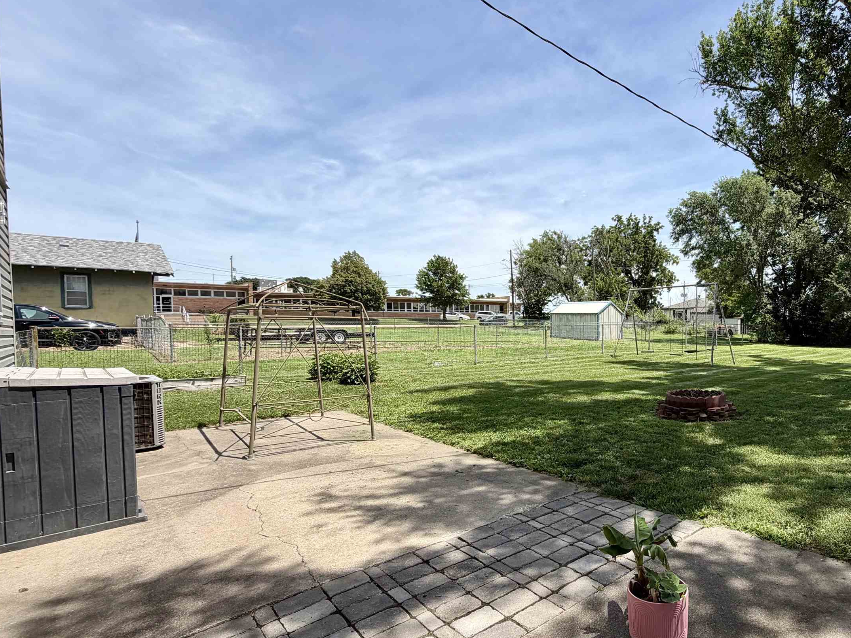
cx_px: 572
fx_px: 492
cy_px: 344
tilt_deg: -2.0
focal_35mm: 20
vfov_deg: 65.9
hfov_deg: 78.9
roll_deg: +1.4
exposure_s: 1/770
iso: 25
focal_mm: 2.22
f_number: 2.2
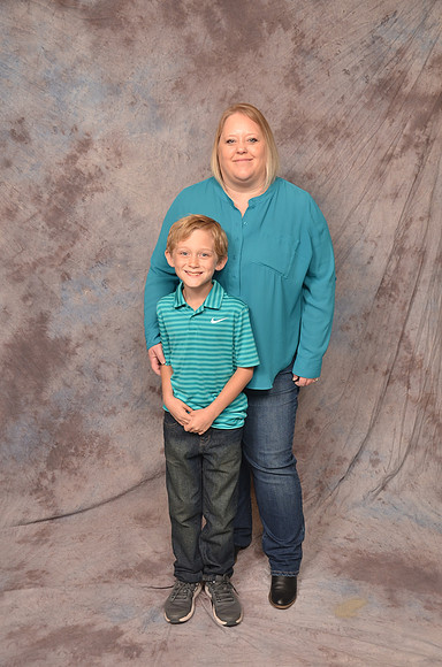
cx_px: 221
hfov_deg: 35.3
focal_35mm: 38
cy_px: 334
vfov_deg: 51.4
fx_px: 694
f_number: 5.6
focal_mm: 25
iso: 200
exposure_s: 1/60
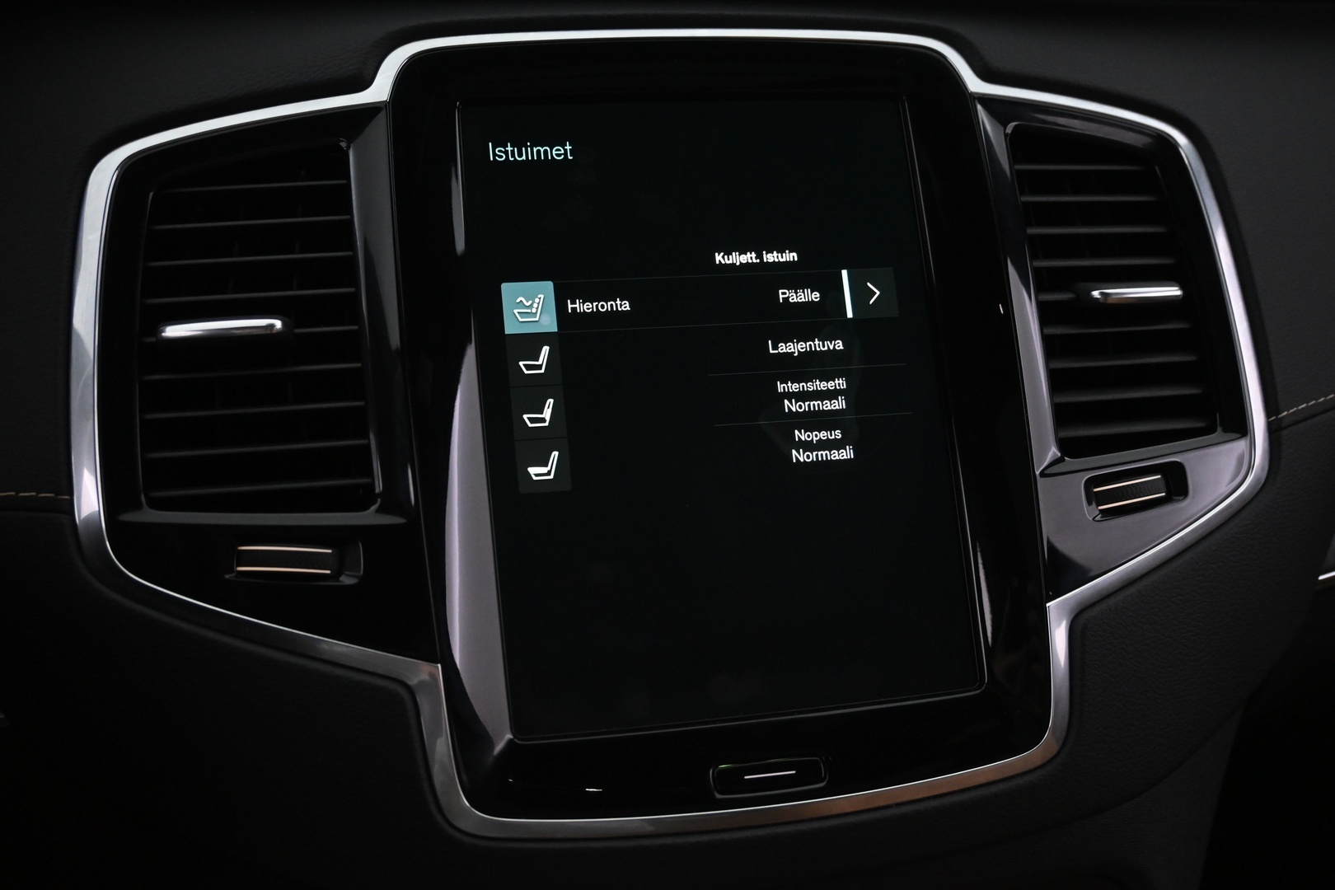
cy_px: 445
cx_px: 668
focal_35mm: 38
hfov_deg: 51.3
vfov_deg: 35.5
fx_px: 1391
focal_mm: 25
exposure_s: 1/40
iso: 2200
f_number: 4.2
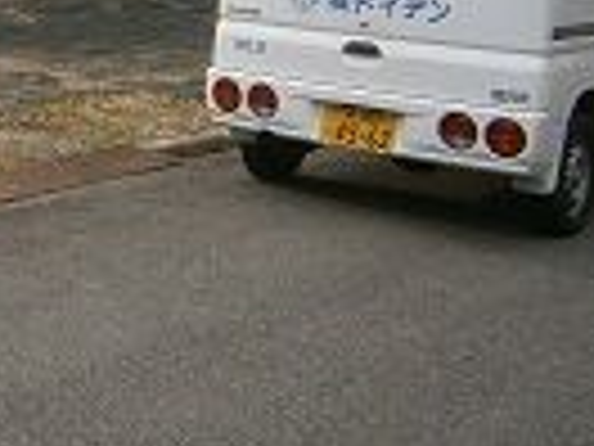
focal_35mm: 84
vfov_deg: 17.0
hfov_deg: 21.1
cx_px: -182
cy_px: -47
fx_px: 1441
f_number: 2.8
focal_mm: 4.7
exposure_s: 1/250
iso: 125
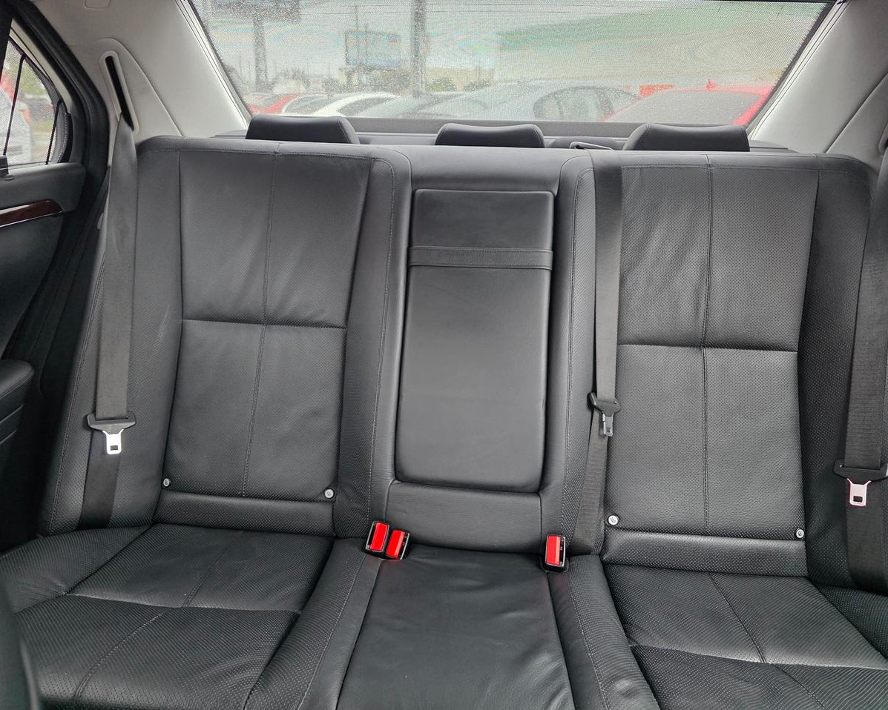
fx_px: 631
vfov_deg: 58.8
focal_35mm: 24
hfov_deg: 70.3
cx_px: 431
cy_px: 355
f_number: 1.7
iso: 400
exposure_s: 1/120
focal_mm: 6.3
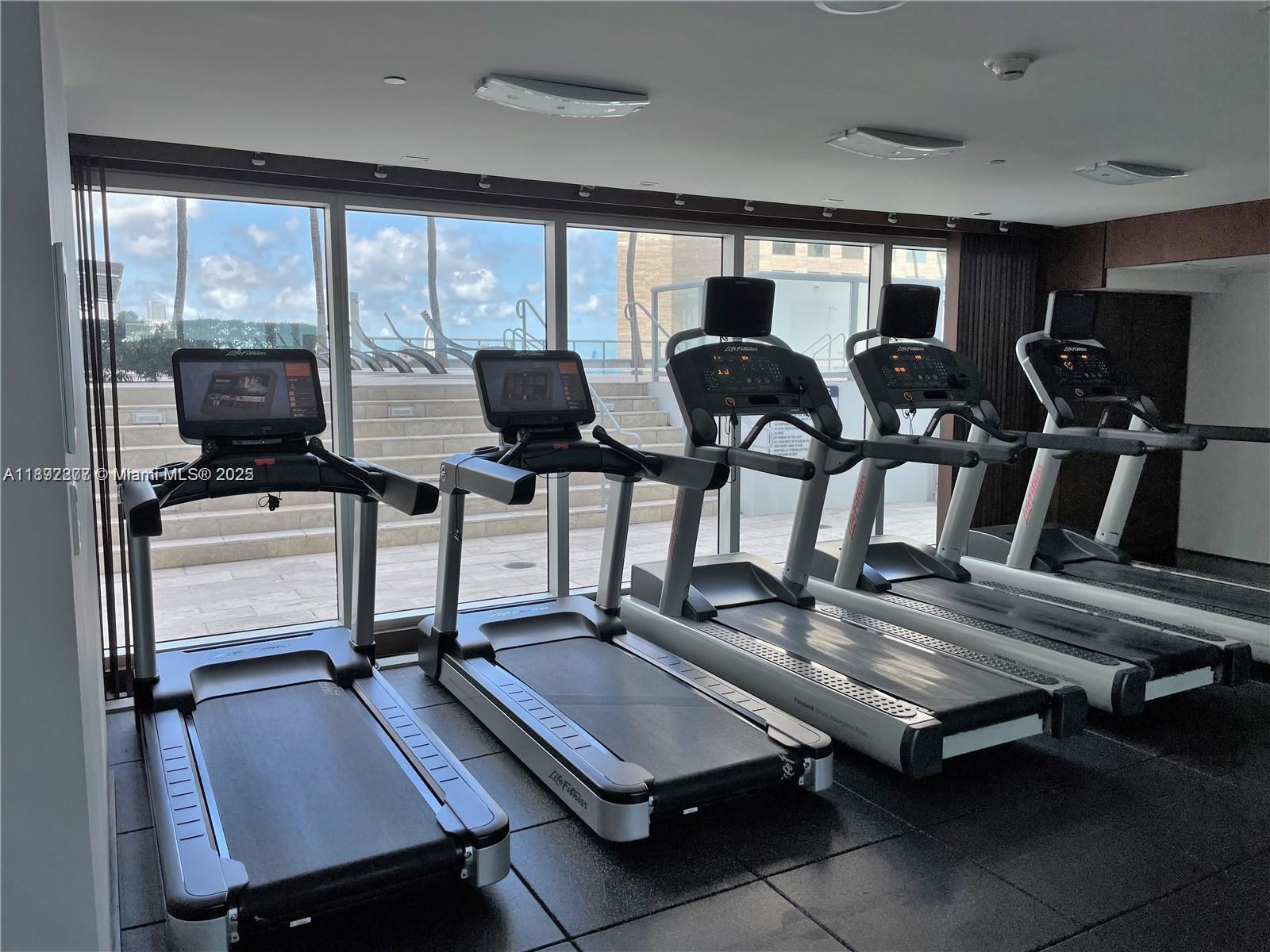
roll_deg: +0.3
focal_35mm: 26
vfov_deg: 53.1
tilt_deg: -6.1
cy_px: 476
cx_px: 635
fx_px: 954
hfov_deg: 67.3
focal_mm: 4.2
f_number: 1.6
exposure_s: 1/662
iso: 32
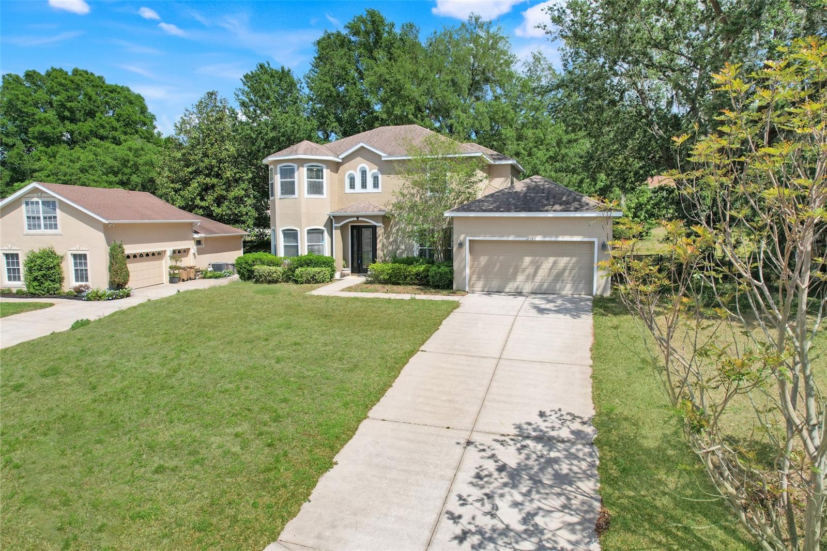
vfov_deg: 57.2
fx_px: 505
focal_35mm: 22
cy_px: 276
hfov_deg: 78.6
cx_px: 414
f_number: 2.8
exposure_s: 1/400
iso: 120
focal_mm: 8.38
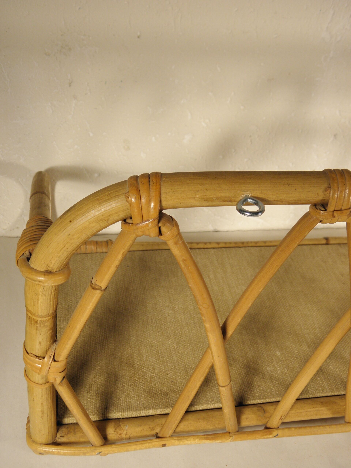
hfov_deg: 36.8
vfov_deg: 47.9
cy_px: 234
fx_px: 527
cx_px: 176
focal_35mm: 39
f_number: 3.8
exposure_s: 1/40
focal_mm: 7.1
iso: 100
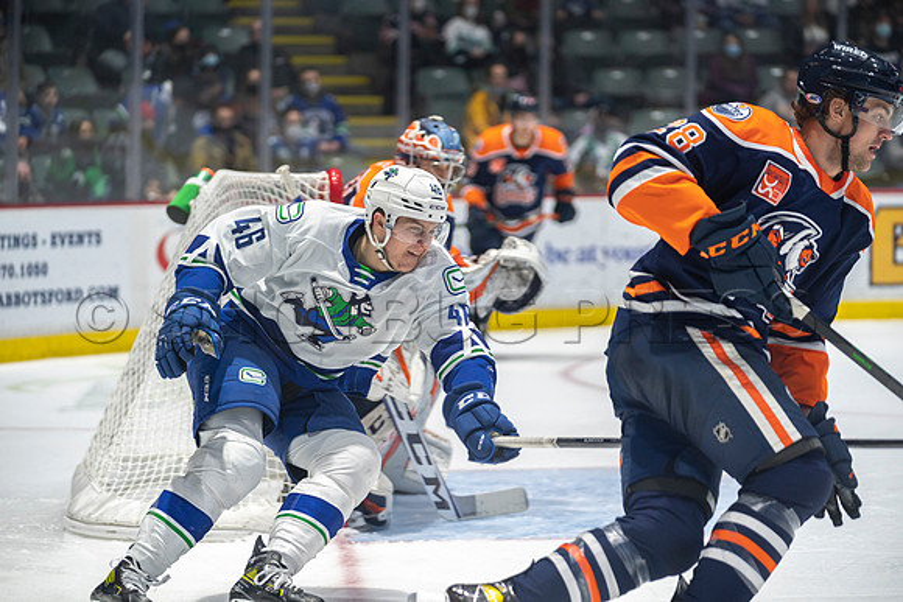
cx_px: 452
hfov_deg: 17.5
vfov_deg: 11.7
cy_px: 301
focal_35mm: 117
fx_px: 2935
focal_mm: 117
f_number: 2.8
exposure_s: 1/800
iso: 1600
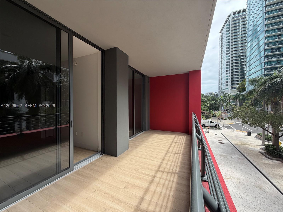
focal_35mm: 14
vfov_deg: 85.7
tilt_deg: -1.6
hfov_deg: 102.1
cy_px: 106
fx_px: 114
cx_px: 142
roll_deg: +0.6
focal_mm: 2.22
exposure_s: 1/502
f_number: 2.2
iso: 50
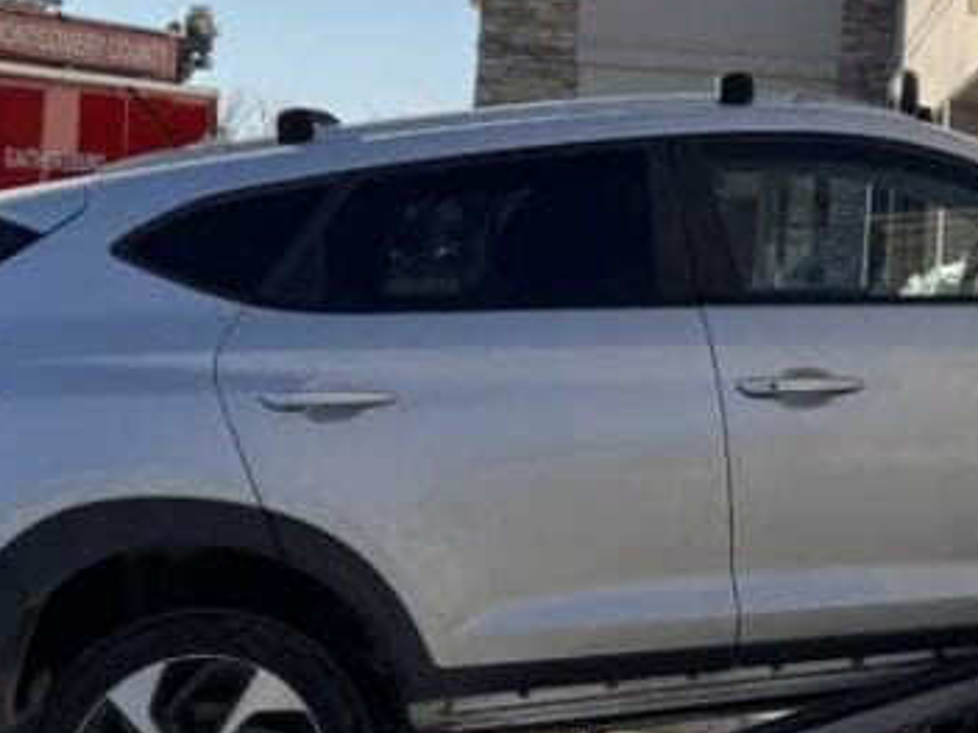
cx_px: 1131
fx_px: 2966
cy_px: 56
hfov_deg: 17.9
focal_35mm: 105
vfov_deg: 13.9
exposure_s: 1/5814
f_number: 1.78
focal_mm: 6.76
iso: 80
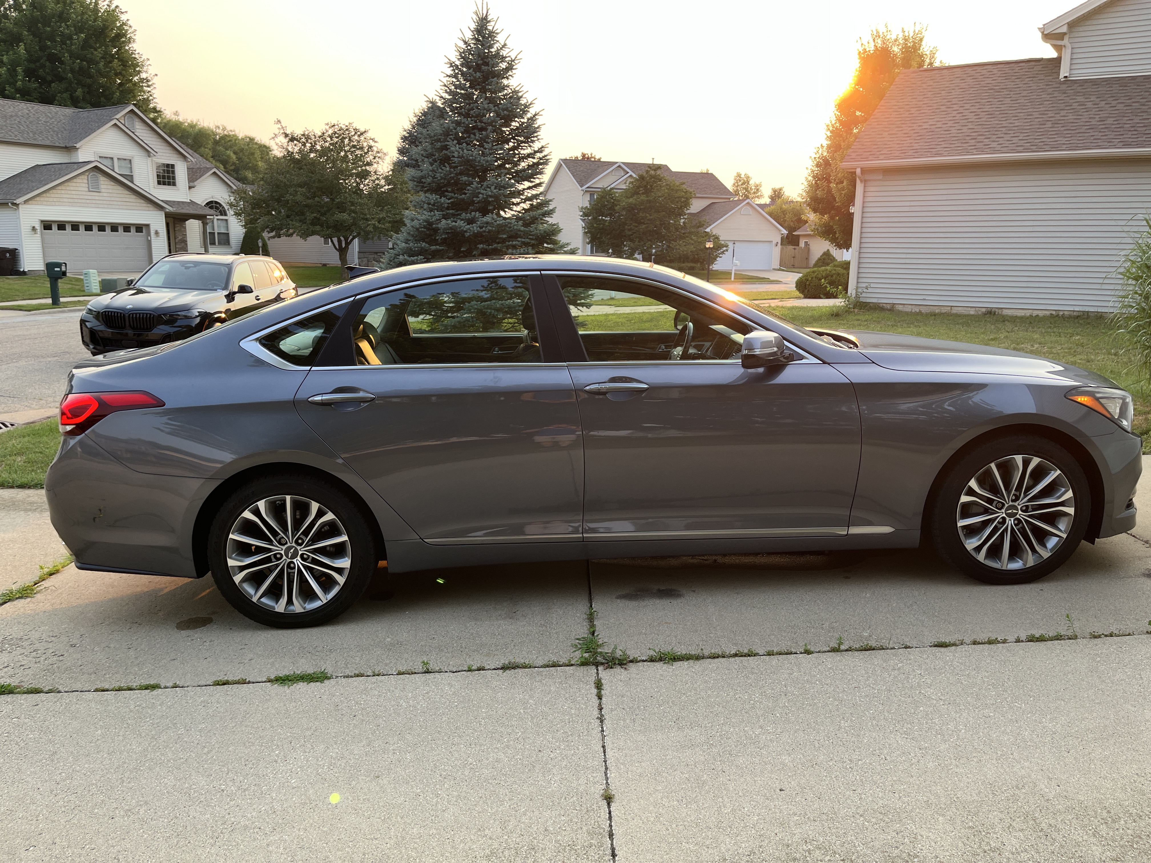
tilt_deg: -12.3
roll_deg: -0.7
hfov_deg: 67.3
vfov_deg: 53.1
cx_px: 576
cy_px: 432
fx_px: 865
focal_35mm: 26
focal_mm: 5.1
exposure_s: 1/269
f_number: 1.6
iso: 40
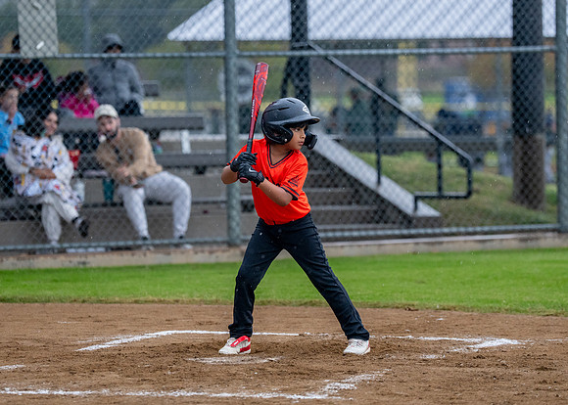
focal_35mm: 207
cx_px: 280
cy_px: 199
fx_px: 3343
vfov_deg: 6.9
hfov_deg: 9.7
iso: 1600
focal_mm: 150
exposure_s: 1/1000
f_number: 2.8
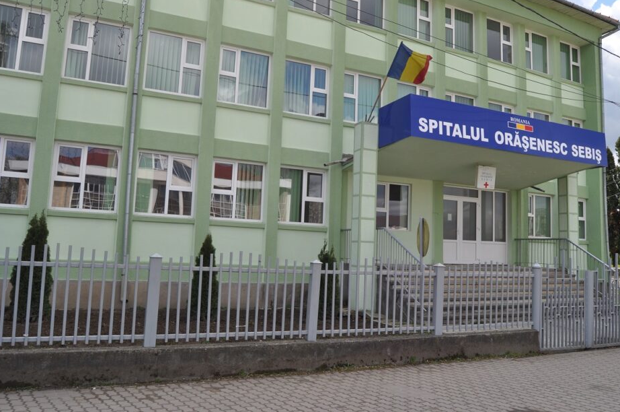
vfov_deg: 43.4
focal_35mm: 30
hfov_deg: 61.9
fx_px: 516
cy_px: 184
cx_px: 338
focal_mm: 18
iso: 200
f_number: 9
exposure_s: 1/320
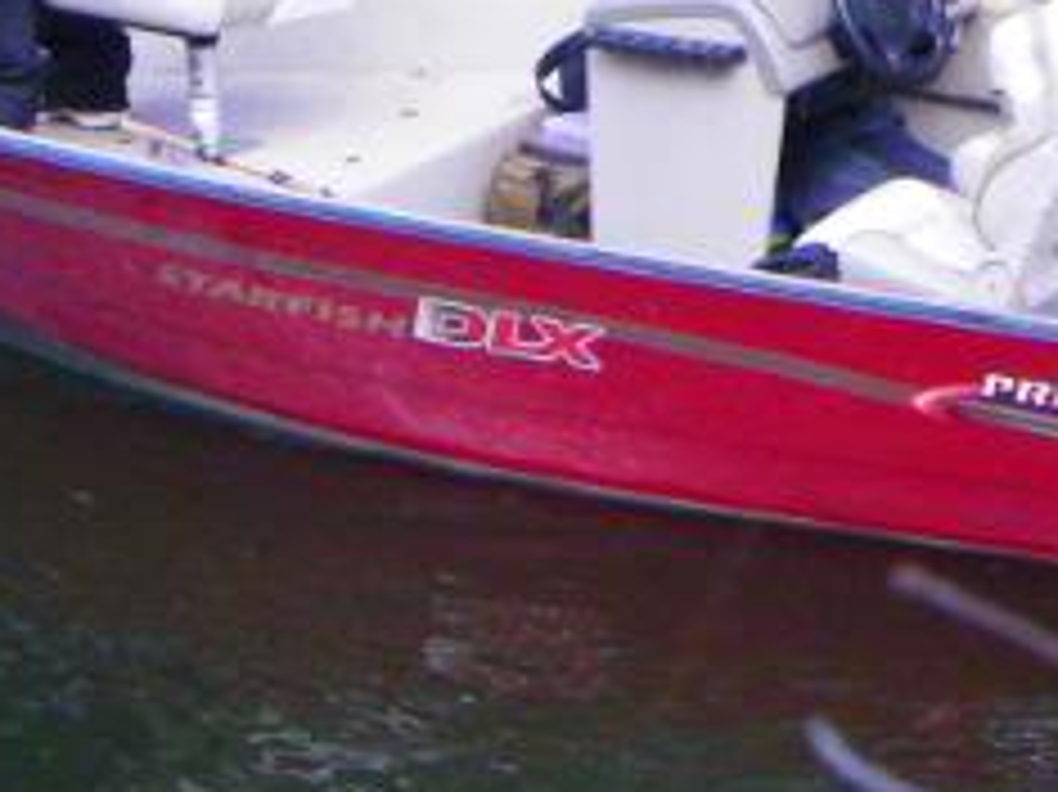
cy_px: 108
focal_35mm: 646
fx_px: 19734
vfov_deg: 2.3
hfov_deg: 3.1
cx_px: 599
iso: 250
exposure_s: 1/320
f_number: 4.5
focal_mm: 33.9
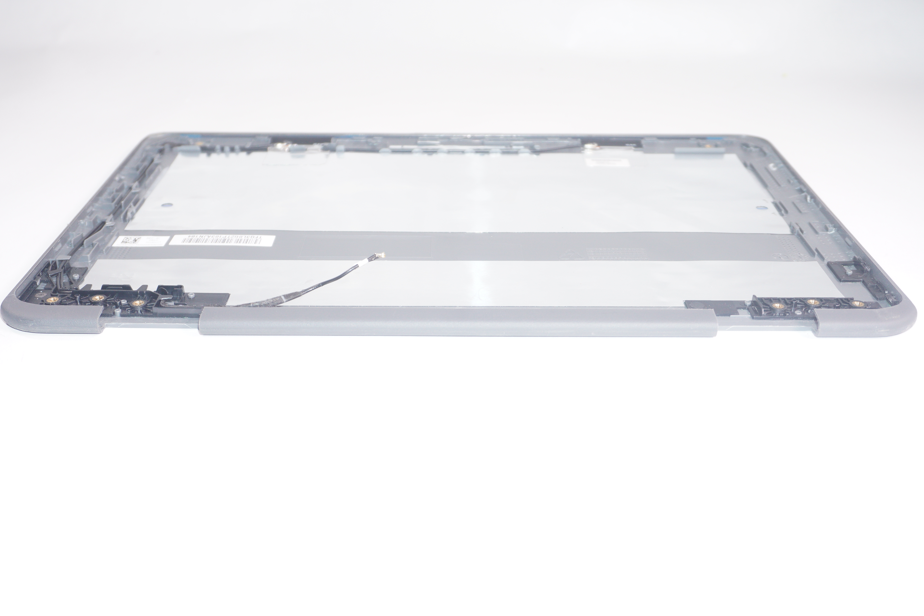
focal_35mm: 40
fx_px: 1027
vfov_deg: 33.4
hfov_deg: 48.5
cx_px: 454
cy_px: 305
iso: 320
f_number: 5.6
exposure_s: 1/160
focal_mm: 26
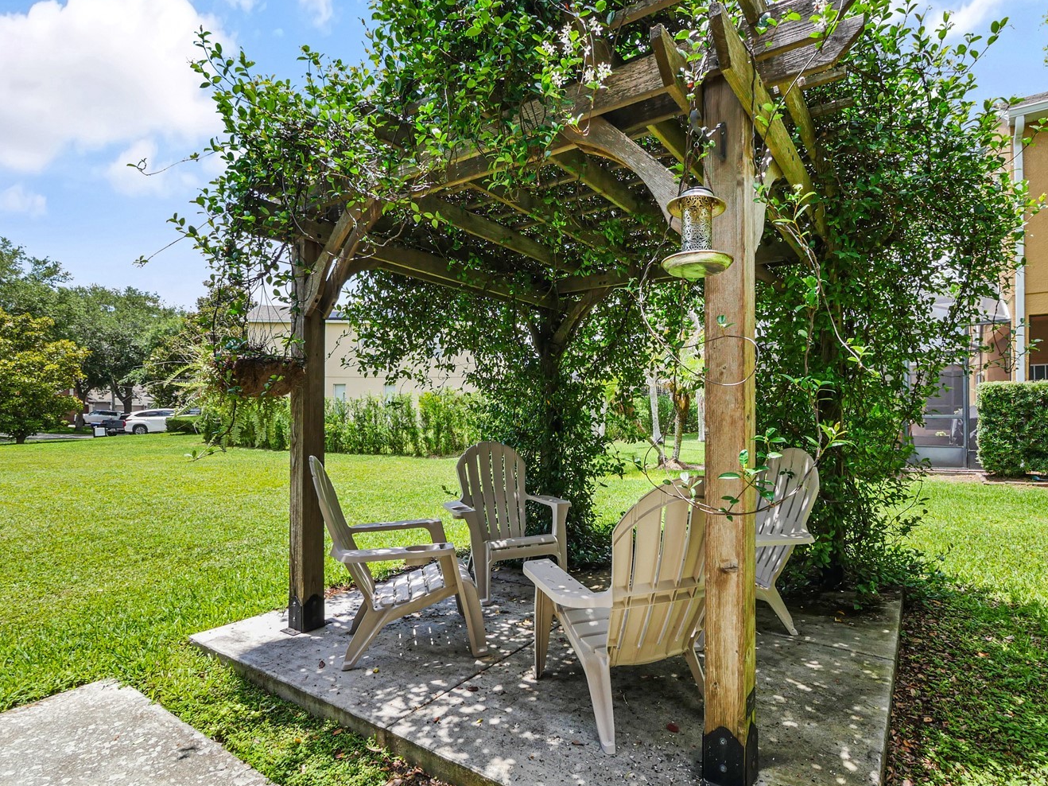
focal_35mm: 17
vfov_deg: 74.6
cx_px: 572
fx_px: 515
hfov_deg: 90.8
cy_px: 416
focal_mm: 7
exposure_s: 1/320
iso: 200
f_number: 6.3
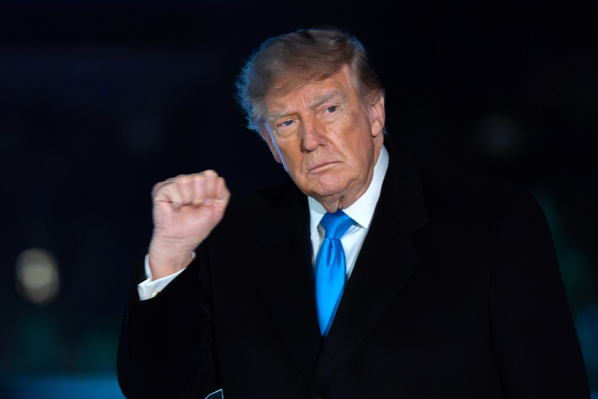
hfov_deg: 10.3
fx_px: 3322
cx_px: 299
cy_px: 200
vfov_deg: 6.9
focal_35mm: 200
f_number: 3.2
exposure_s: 1/200
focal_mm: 200
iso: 12800
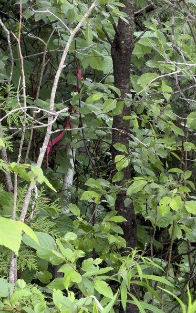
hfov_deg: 7.9
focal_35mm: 165
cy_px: 148
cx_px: 79
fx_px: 1411
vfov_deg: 12.7
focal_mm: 16.89
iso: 250
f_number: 2.8
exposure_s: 1/121
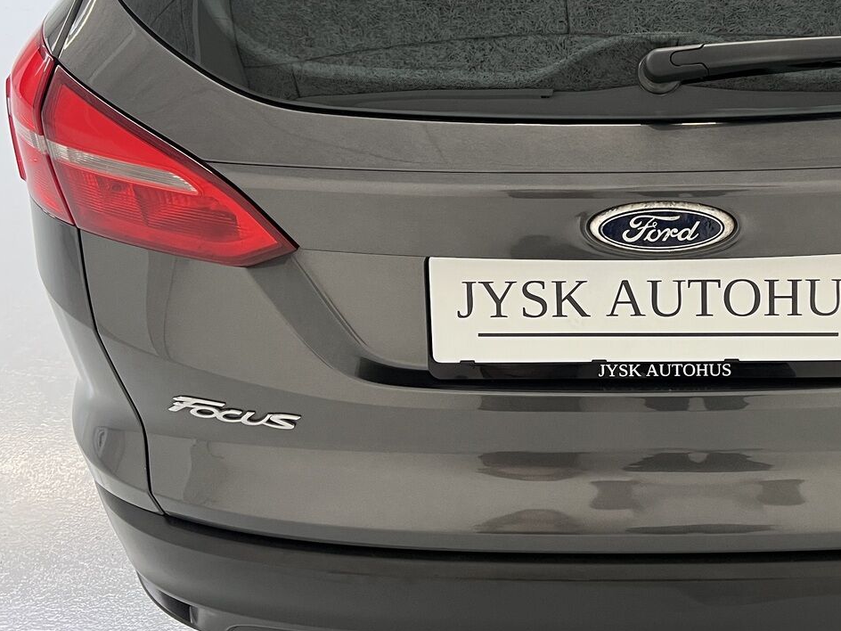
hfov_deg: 38.9
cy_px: 169
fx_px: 1142
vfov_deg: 30.4
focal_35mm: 47
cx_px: 673
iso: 125
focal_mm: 5.7
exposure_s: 1/50
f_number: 1.5
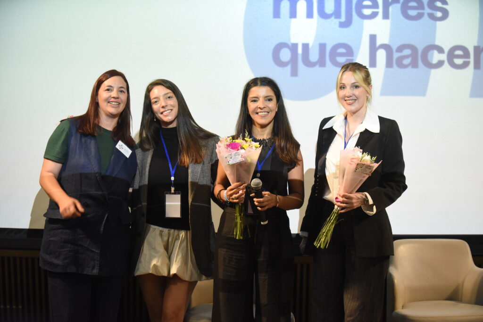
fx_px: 1073
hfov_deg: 25.4
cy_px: 161
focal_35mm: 80
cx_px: 242
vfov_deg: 17.1
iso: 4000
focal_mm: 80
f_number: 2.8
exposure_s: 1/160
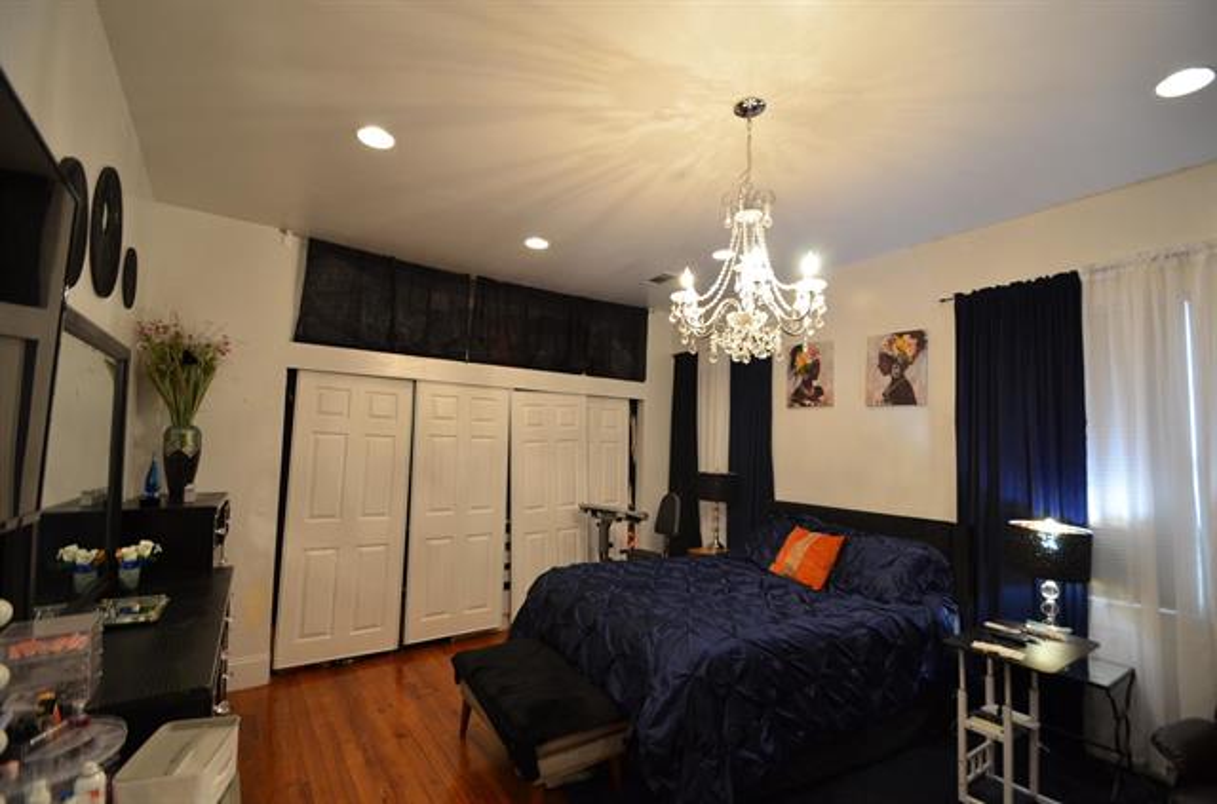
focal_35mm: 15
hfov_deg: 100.5
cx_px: 608
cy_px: 402
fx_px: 506
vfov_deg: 77.0
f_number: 3.5
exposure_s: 1/40
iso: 800
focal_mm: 10
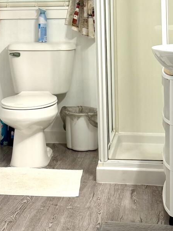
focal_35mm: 80
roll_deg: +1.8
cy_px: 22
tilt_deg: -3.0
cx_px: 83
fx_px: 533
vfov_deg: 23.7
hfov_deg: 18.4
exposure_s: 1/120
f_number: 1.78
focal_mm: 6.76
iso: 160
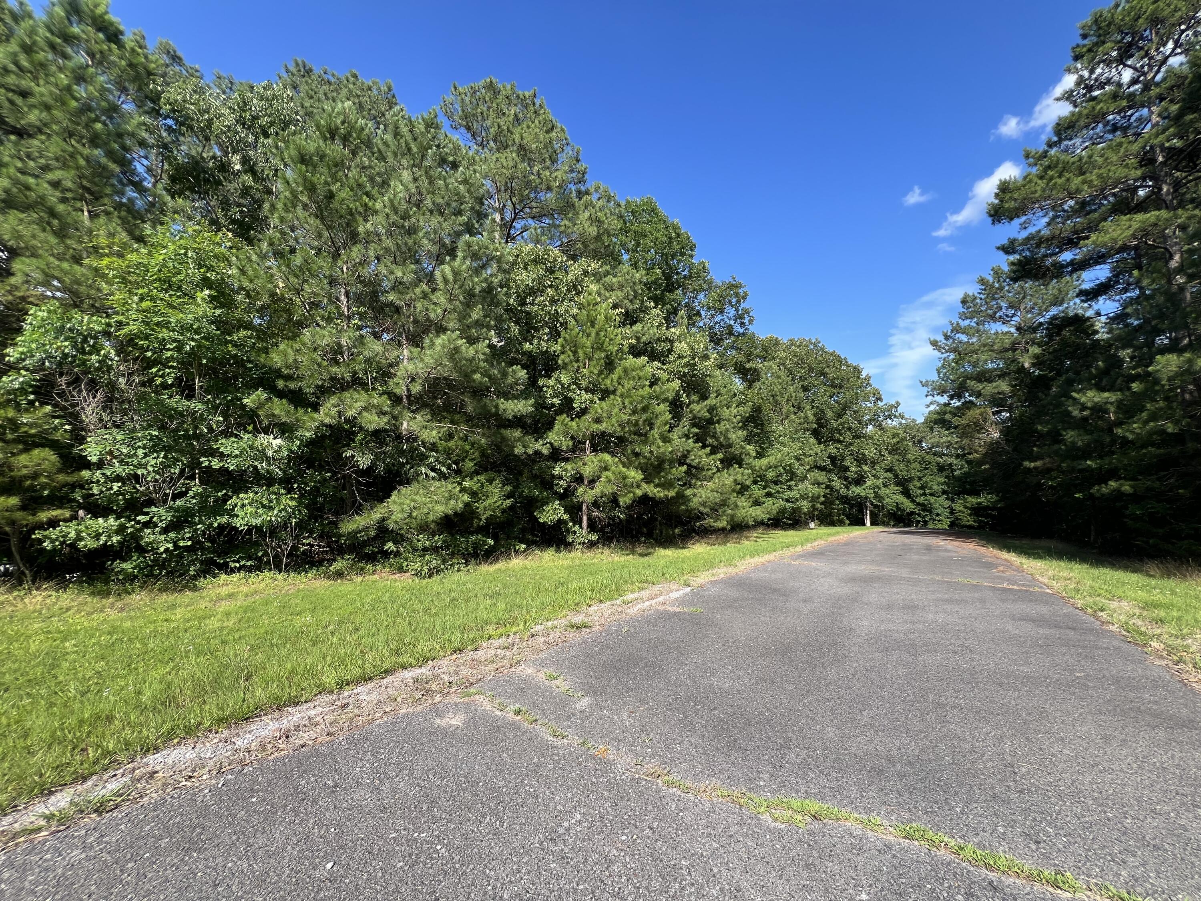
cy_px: 450
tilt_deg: +4.9
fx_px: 451
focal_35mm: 13
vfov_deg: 89.9
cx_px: 600
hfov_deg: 106.2
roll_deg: +1.0
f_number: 1.8
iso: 32
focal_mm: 1.57
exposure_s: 1/585
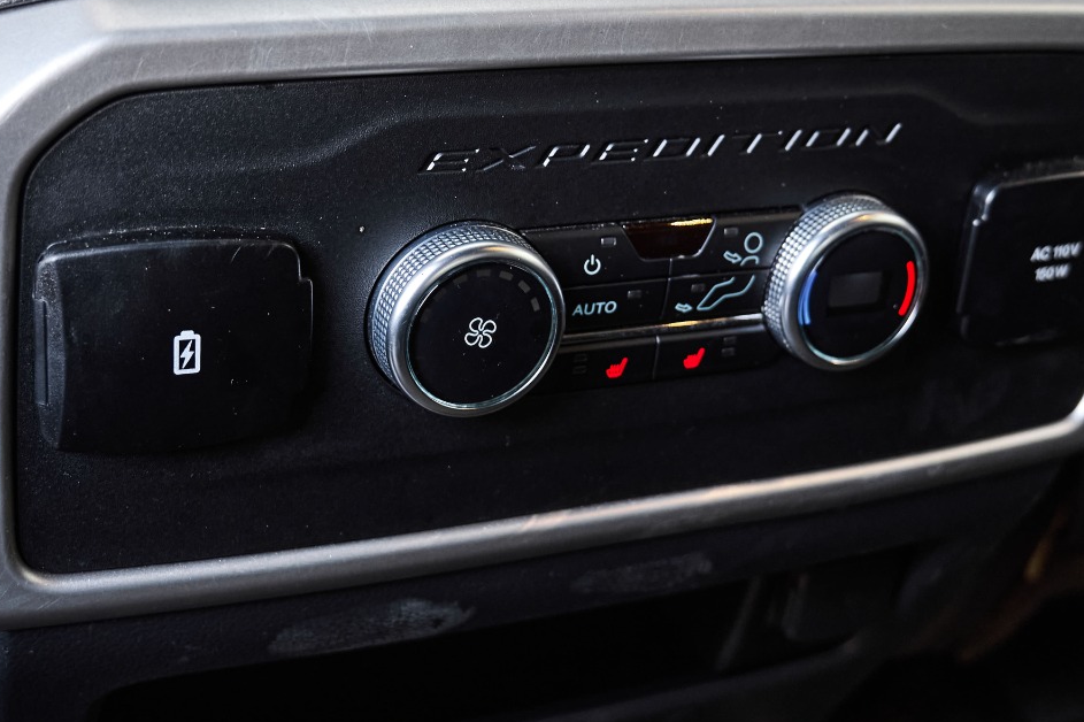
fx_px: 1686
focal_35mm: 56
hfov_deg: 35.7
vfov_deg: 24.1
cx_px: 535
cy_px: 264
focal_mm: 33
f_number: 4.3
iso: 1250
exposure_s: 1/60
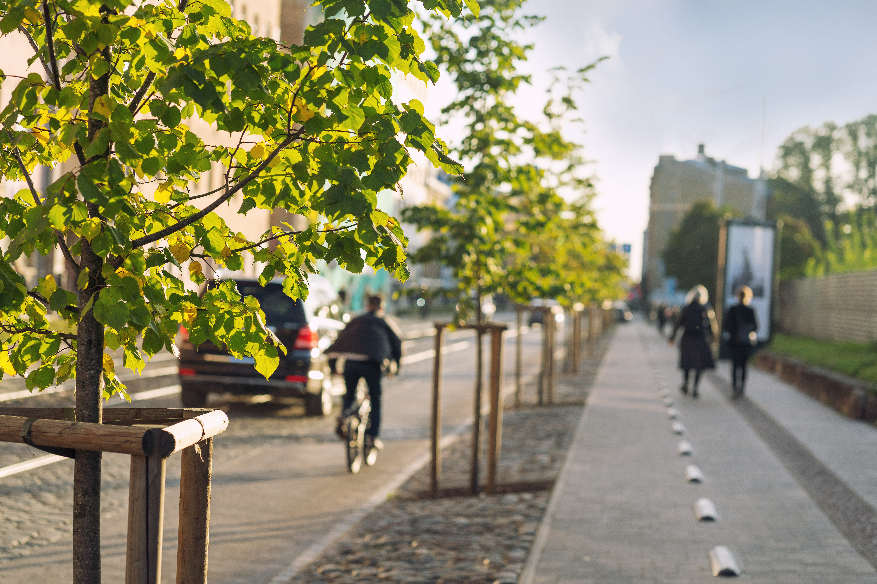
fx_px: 2071
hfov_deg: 23.9
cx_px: 438
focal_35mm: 85
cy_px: 292
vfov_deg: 16.1
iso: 125
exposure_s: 1/200
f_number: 4
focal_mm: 85
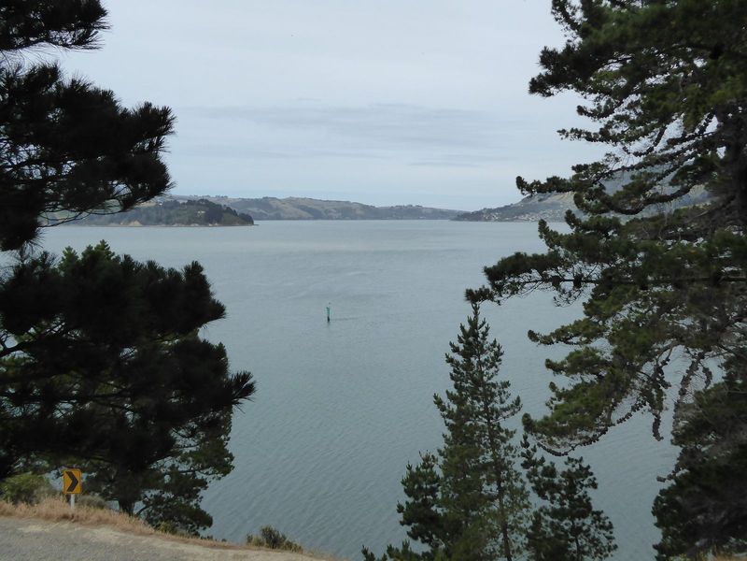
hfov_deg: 56.8
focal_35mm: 32
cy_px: 280
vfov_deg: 44.2
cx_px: 374
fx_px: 691
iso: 160
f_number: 4.5
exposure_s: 1/800
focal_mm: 5.4
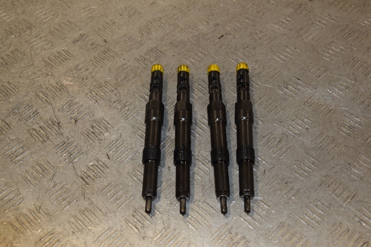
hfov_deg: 37.9
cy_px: 124
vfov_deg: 25.7
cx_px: 186
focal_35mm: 52
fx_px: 541
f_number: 6.3
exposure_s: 1/200
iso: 800
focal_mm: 35
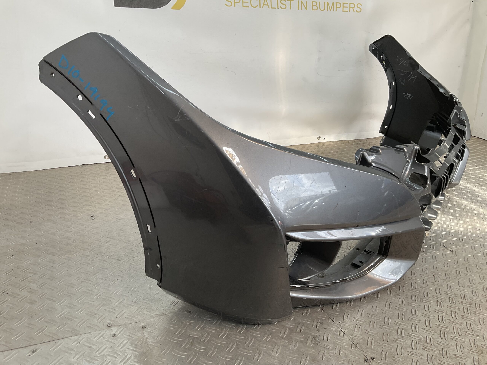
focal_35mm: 29
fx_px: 408
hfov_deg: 61.7
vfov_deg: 48.2
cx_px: 244
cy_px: 182
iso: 16
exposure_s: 1/215
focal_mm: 3
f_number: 1.8
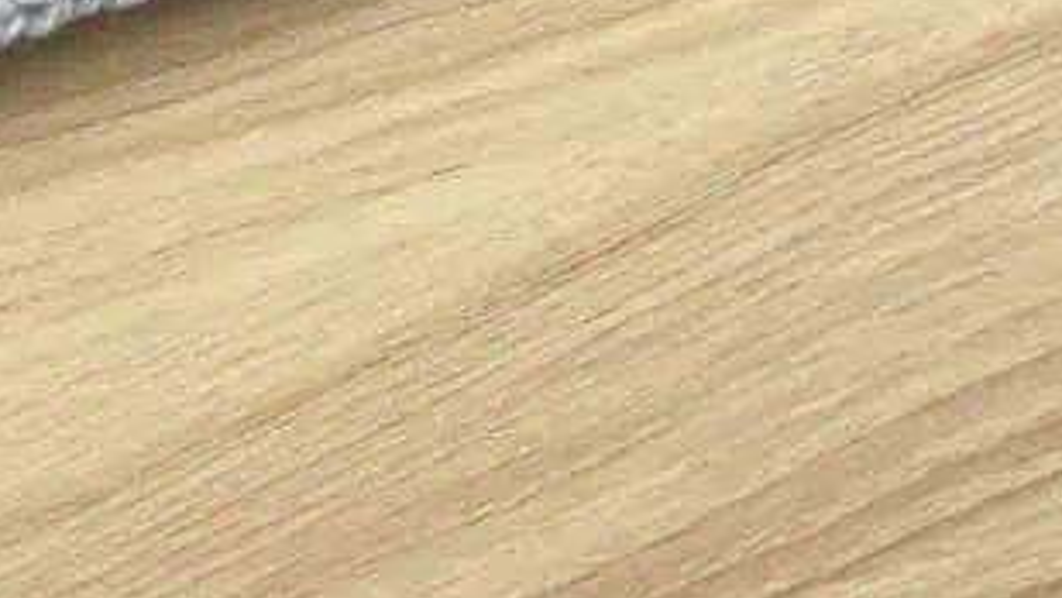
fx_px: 2648
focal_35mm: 94
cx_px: -282
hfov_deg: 20.8
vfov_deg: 11.5
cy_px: -629
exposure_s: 1/268
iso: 40
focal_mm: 5.7
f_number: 1.5
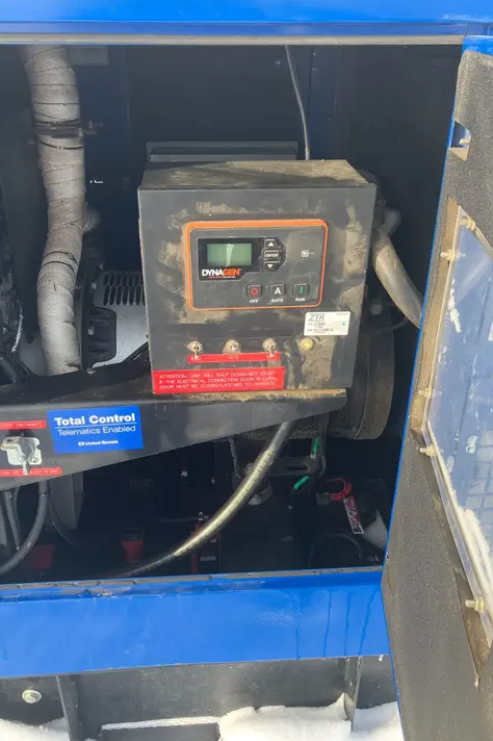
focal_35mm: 30
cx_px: 232
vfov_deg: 61.9
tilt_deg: -35.2
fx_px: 617
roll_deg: -0.3
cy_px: 363
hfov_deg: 43.5
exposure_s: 1/214
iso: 25
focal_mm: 3.99
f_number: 1.8
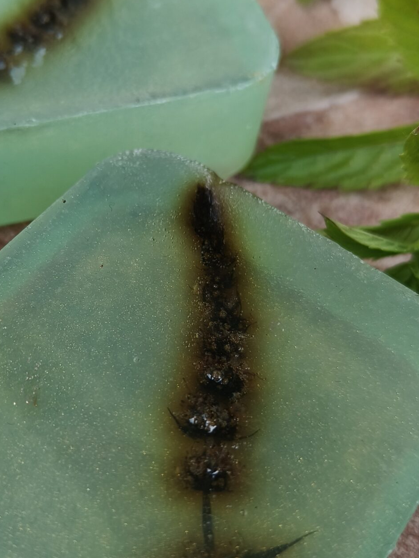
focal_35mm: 49
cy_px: 267
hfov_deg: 29.5
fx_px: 791
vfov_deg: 38.9
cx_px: 139
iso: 64
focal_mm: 5.59
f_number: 1.8
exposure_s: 1/100
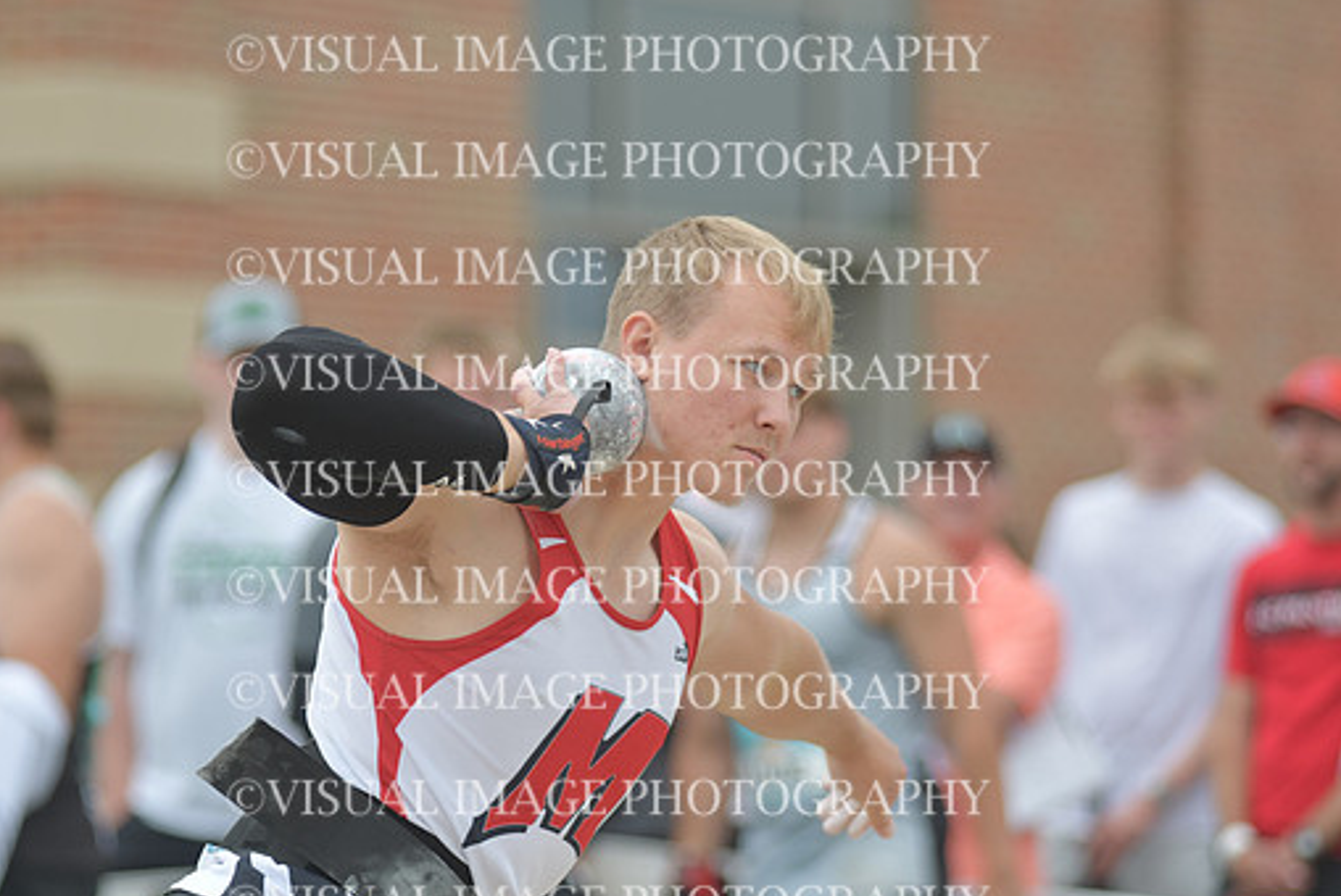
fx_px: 8572
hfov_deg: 8.9
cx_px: 609
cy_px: 426
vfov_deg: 6.0
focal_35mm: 230
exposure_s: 1/2000
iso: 250
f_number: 2.8
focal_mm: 135
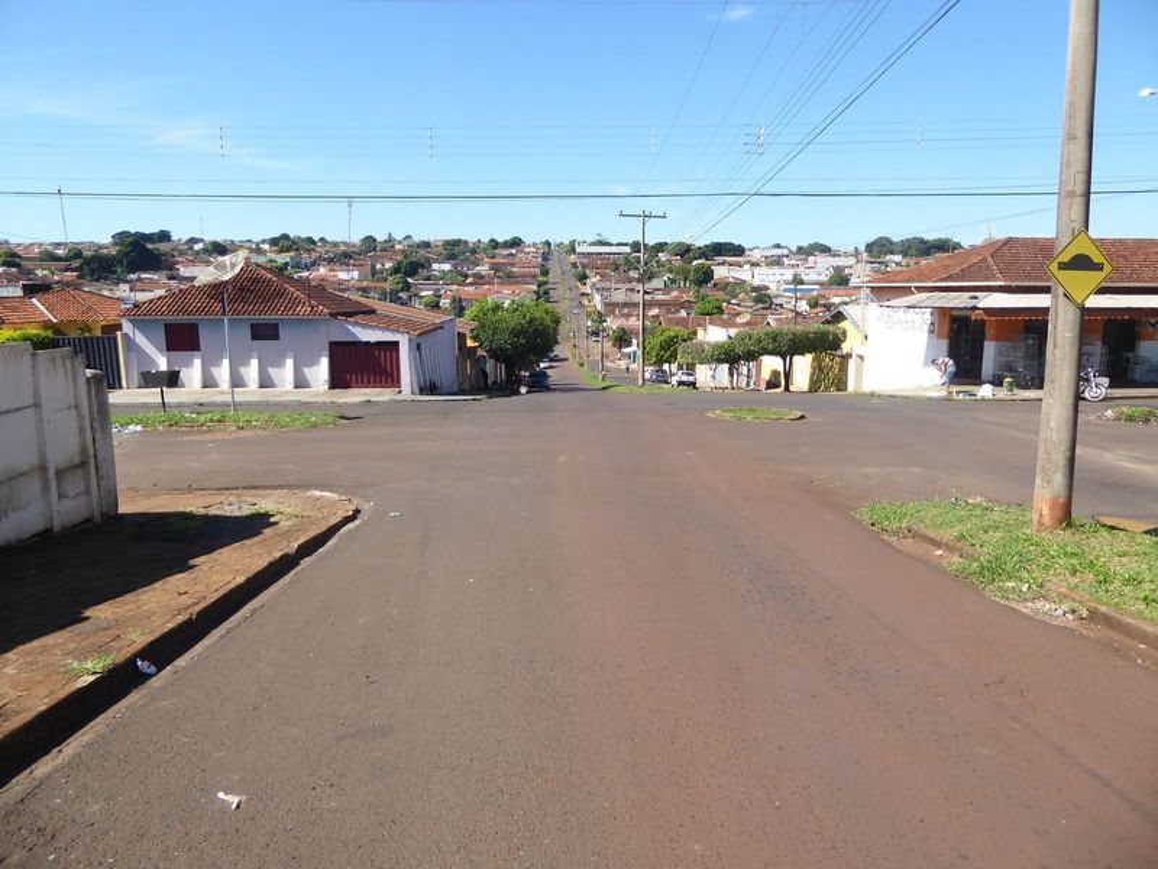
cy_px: 434
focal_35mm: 25
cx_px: 579
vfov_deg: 54.9
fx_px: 836
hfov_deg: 69.4
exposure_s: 1/500
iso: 80
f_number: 3.3
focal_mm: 4.3
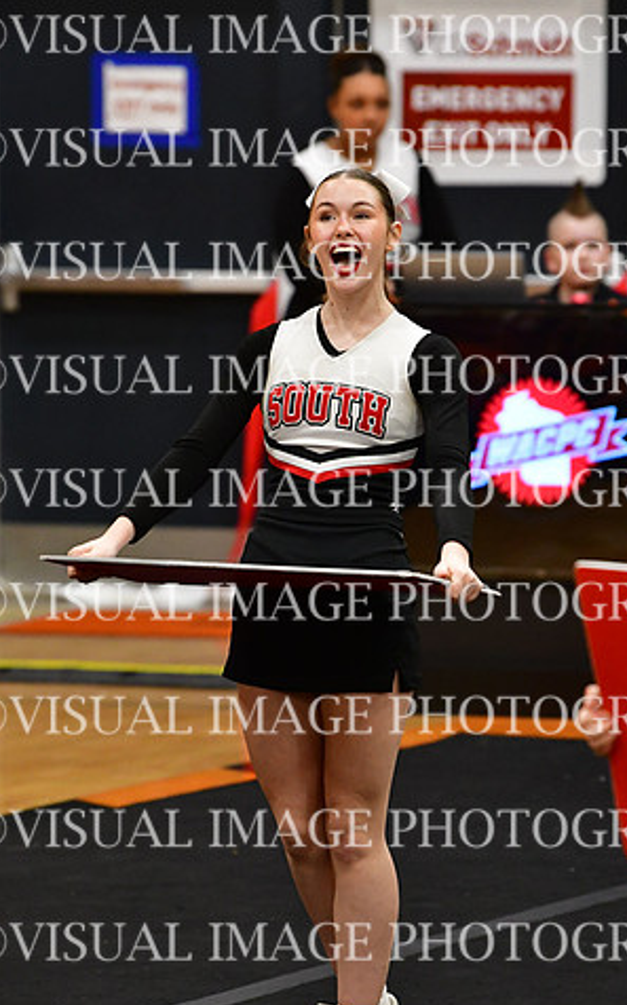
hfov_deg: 3.5
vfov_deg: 5.6
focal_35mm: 373
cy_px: 545
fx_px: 10210
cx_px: 375
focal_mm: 200
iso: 4000
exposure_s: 1/500
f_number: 3.5
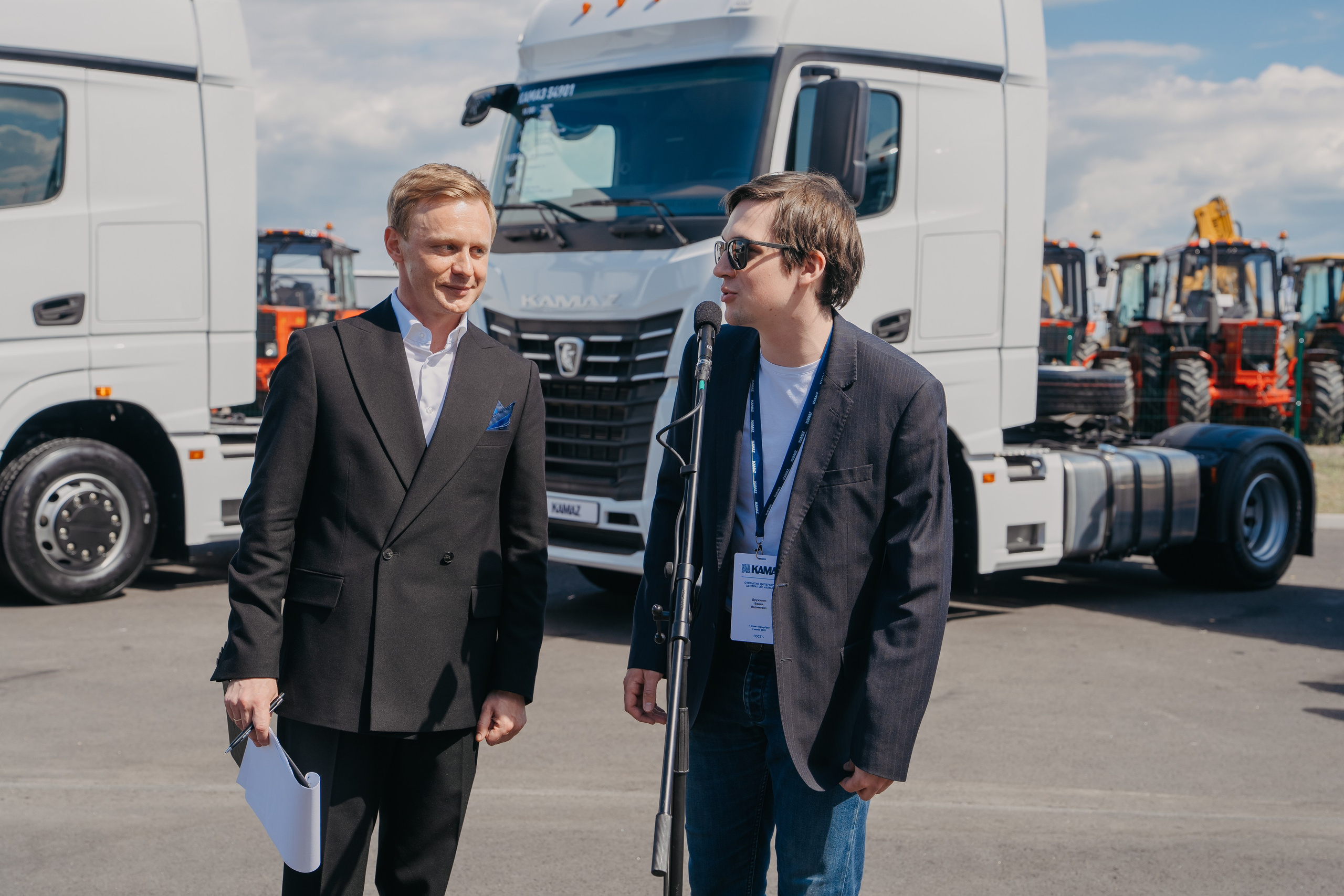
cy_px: 448
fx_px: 1867
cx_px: 672
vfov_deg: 27.0
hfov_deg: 39.6
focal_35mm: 50
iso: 100
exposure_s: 1/400
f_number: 5.6
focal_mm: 50
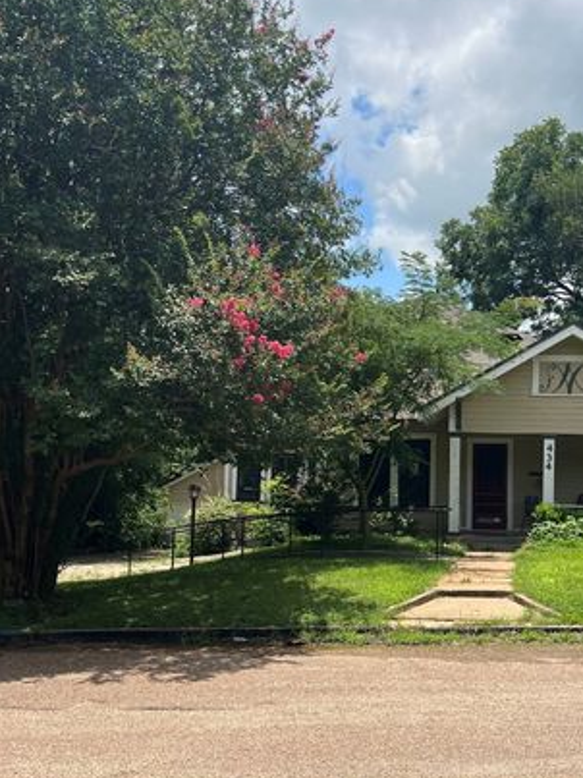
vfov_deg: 43.7
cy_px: 460
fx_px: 966
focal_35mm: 43
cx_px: 417
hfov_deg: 33.1
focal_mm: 5.7
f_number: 1.5
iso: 50
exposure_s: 1/5587
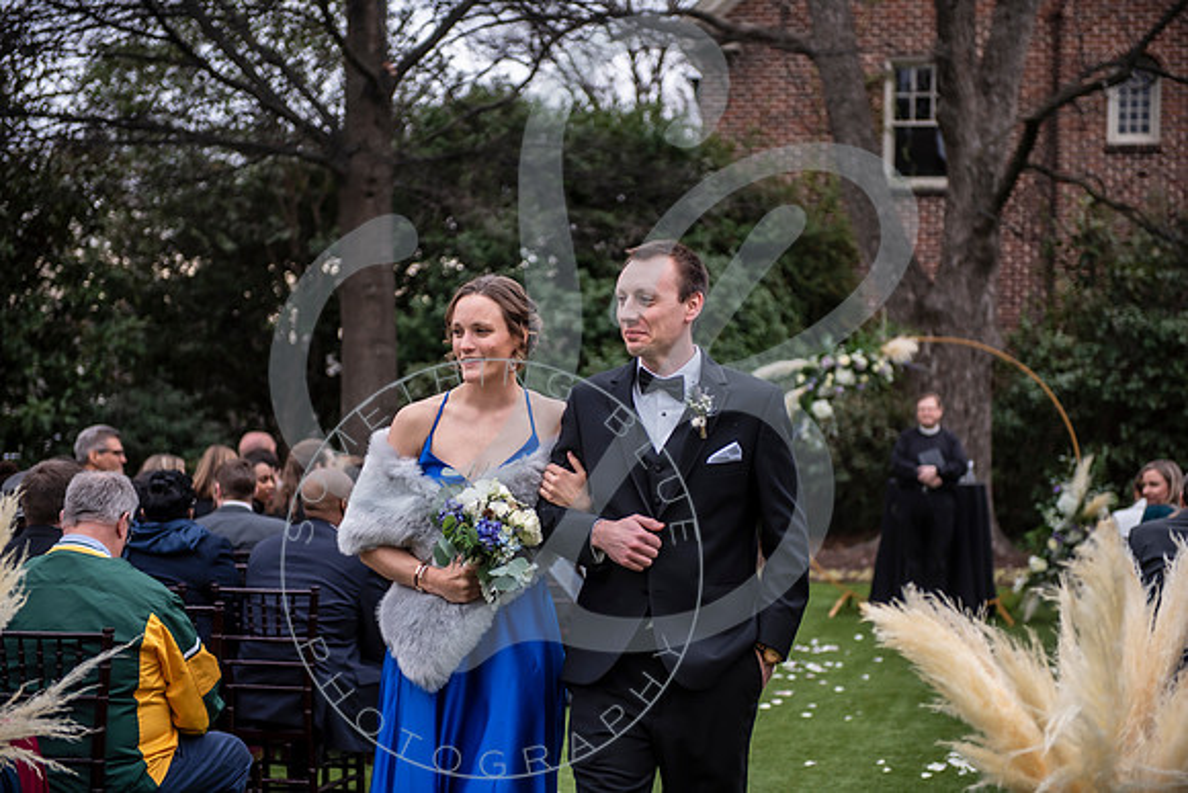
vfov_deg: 19.5
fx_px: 2310
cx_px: 594
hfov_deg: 28.8
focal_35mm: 70
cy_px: 396
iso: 250
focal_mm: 70
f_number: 2.8
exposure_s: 1/200
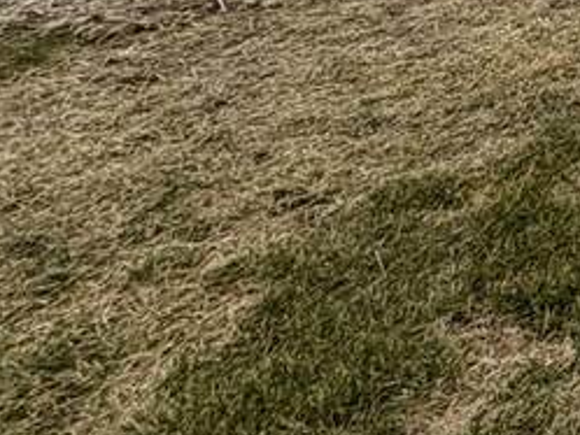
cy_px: -442
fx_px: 1207
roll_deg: -1.8
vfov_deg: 15.9
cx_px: 1356
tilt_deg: -3.2
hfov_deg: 15.6
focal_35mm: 72
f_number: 2.2
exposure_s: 1/804
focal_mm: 2.22
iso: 40
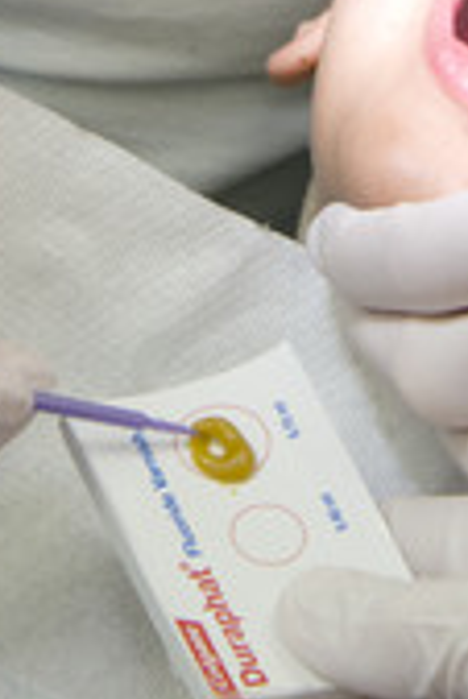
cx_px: 348
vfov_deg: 9.3
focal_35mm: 213
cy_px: -455
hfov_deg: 6.5
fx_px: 4145
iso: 1250
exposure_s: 1/60
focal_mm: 45
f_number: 9
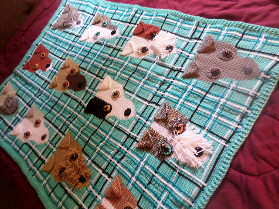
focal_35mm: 25
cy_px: 104
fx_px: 201
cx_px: 140
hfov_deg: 69.4
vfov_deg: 54.9
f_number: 2.5
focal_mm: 4.5
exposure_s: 1/30
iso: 240
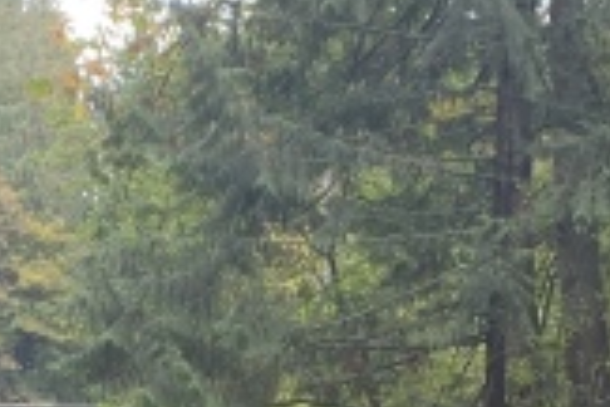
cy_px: 1208
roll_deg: -0.3
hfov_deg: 14.4
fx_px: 2406
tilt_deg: -10.0
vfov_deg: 8.2
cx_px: 384
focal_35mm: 142
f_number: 1.8
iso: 40
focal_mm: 4.25
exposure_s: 1/121
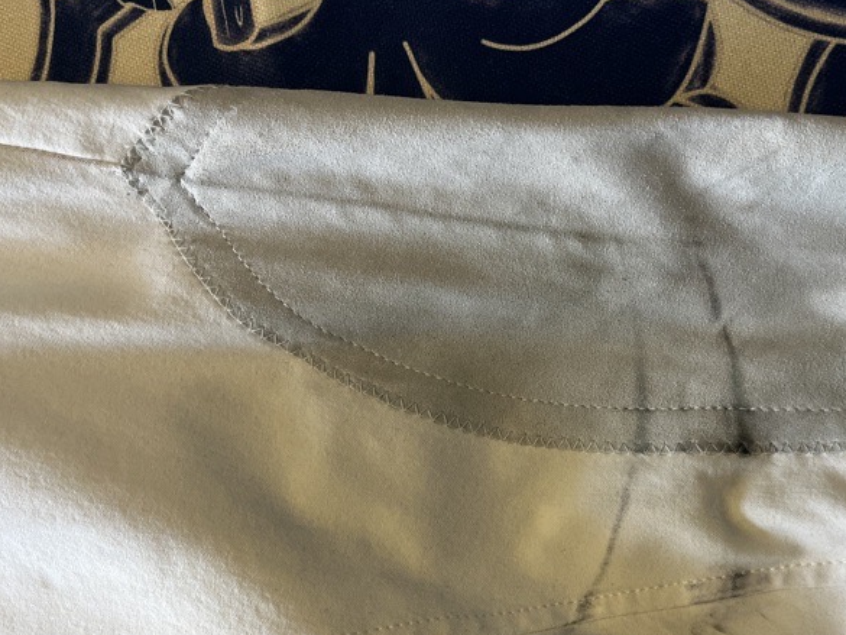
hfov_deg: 46.1
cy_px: 474
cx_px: 564
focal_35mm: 40
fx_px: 978
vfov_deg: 35.2
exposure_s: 1/120
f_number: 1.6
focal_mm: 5.1
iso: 125
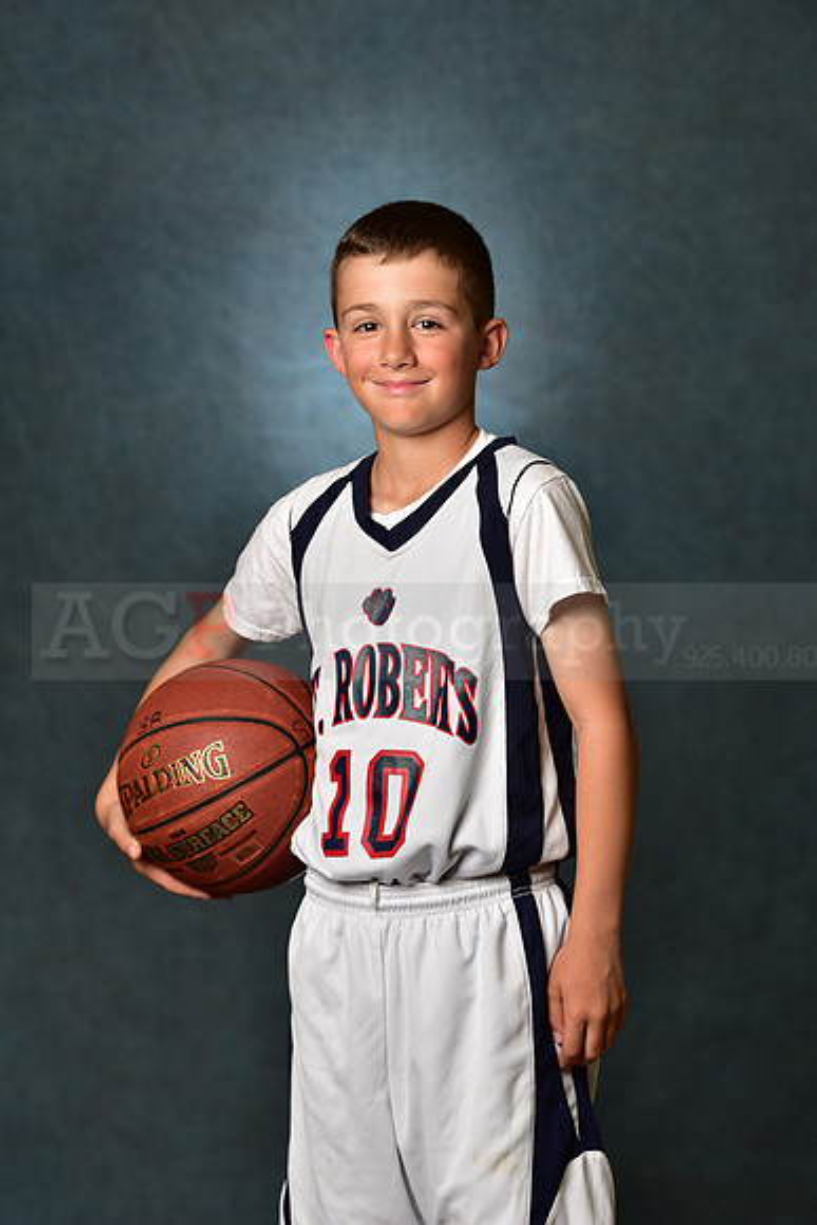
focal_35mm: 116
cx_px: 408
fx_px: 3946
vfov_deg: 17.6
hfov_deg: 11.8
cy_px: 612
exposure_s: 1/160
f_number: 4.5
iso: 250
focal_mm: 116
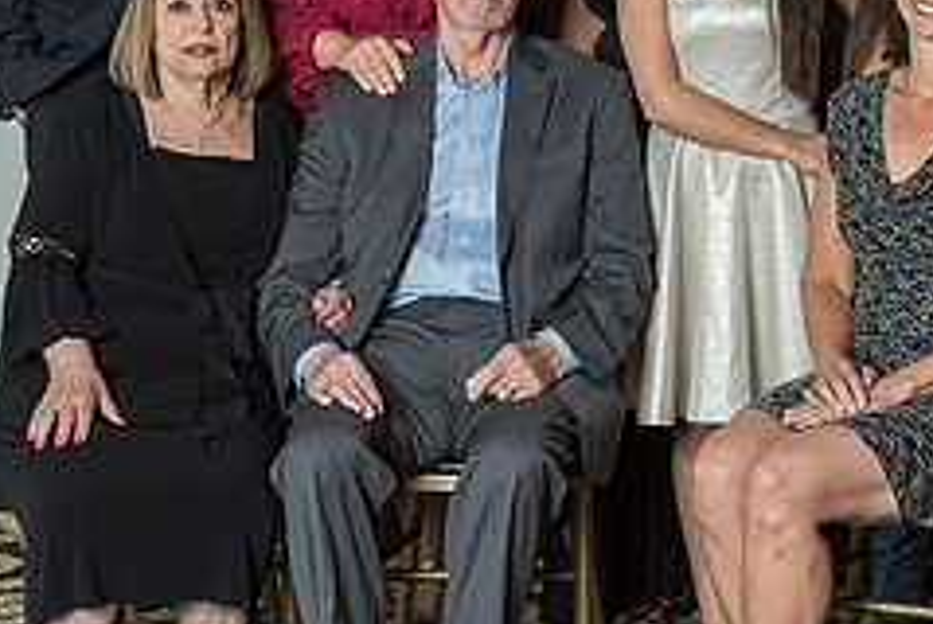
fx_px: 2647
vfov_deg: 13.4
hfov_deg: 19.8
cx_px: 748
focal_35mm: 102
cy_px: 127
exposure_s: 1/125
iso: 1250
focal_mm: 40
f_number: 6.3
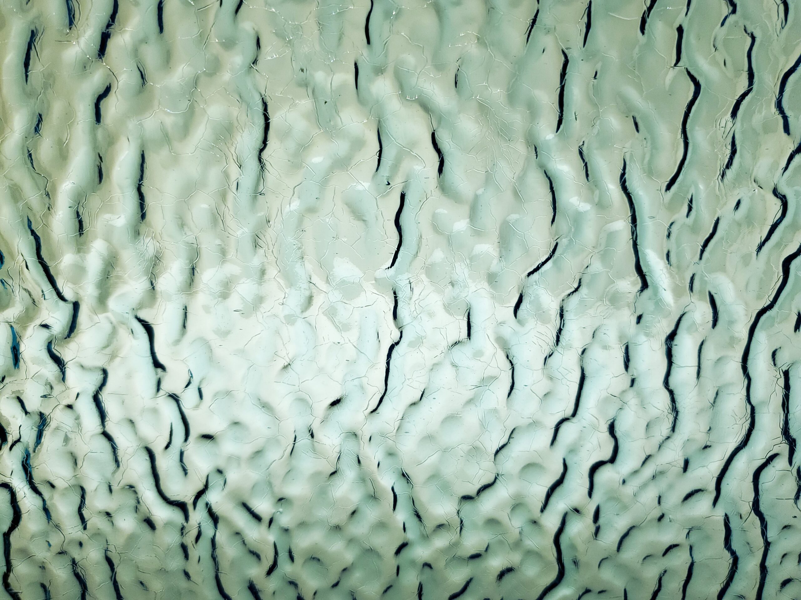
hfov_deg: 67.3
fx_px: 602
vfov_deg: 53.1
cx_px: 400
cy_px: 300
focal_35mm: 26
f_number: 1.5
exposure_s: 1/350
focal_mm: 4.3
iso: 80
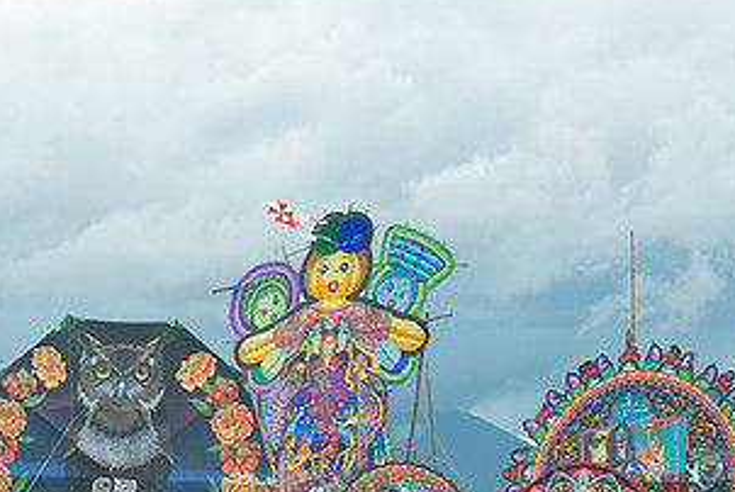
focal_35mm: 165
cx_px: 229
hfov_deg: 12.4
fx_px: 3372
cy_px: 359
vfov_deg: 8.3
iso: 200
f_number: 6.3
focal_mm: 86
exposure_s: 1/500
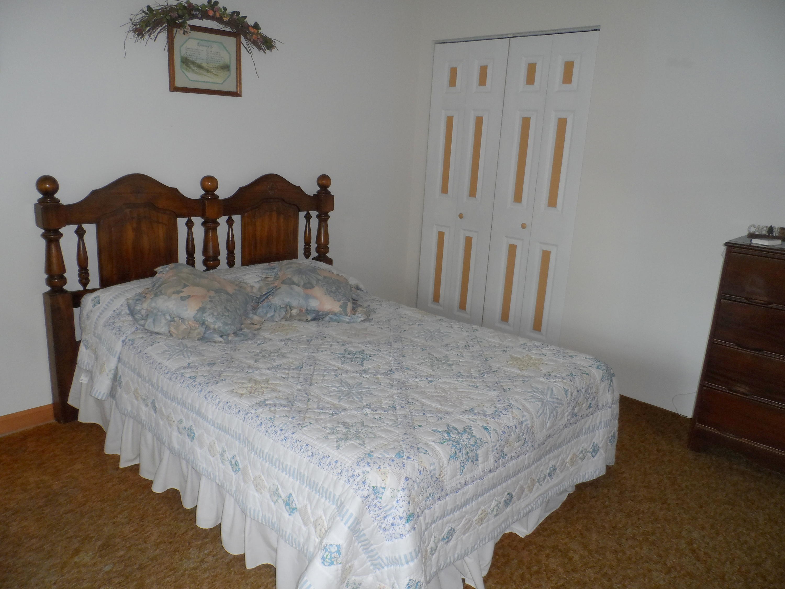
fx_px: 544
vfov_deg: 56.8
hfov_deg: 71.6
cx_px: 392
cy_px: 294
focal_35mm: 24
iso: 100
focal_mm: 4
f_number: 3.2
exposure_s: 1/30
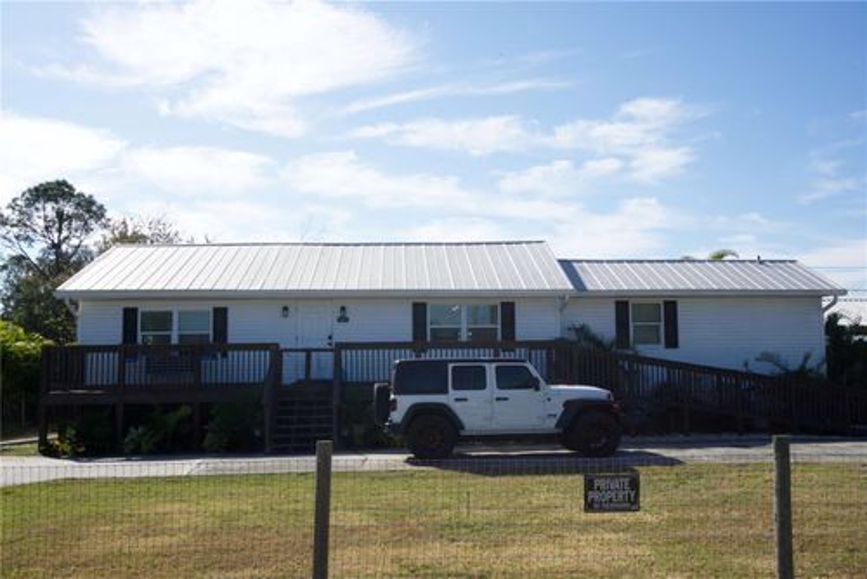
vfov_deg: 38.4
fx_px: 831
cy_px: 290
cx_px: 434
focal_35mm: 34
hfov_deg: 55.1
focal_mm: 23
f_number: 11
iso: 100
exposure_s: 1/250
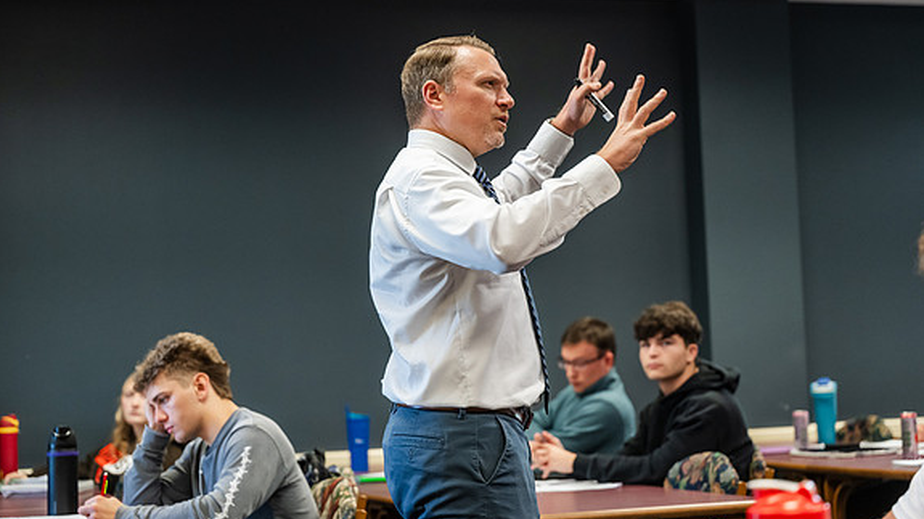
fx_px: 1812
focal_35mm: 74
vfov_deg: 16.3
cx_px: 461
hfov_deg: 28.6
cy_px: 272
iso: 2000
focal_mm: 70
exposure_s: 1/200
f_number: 2.8
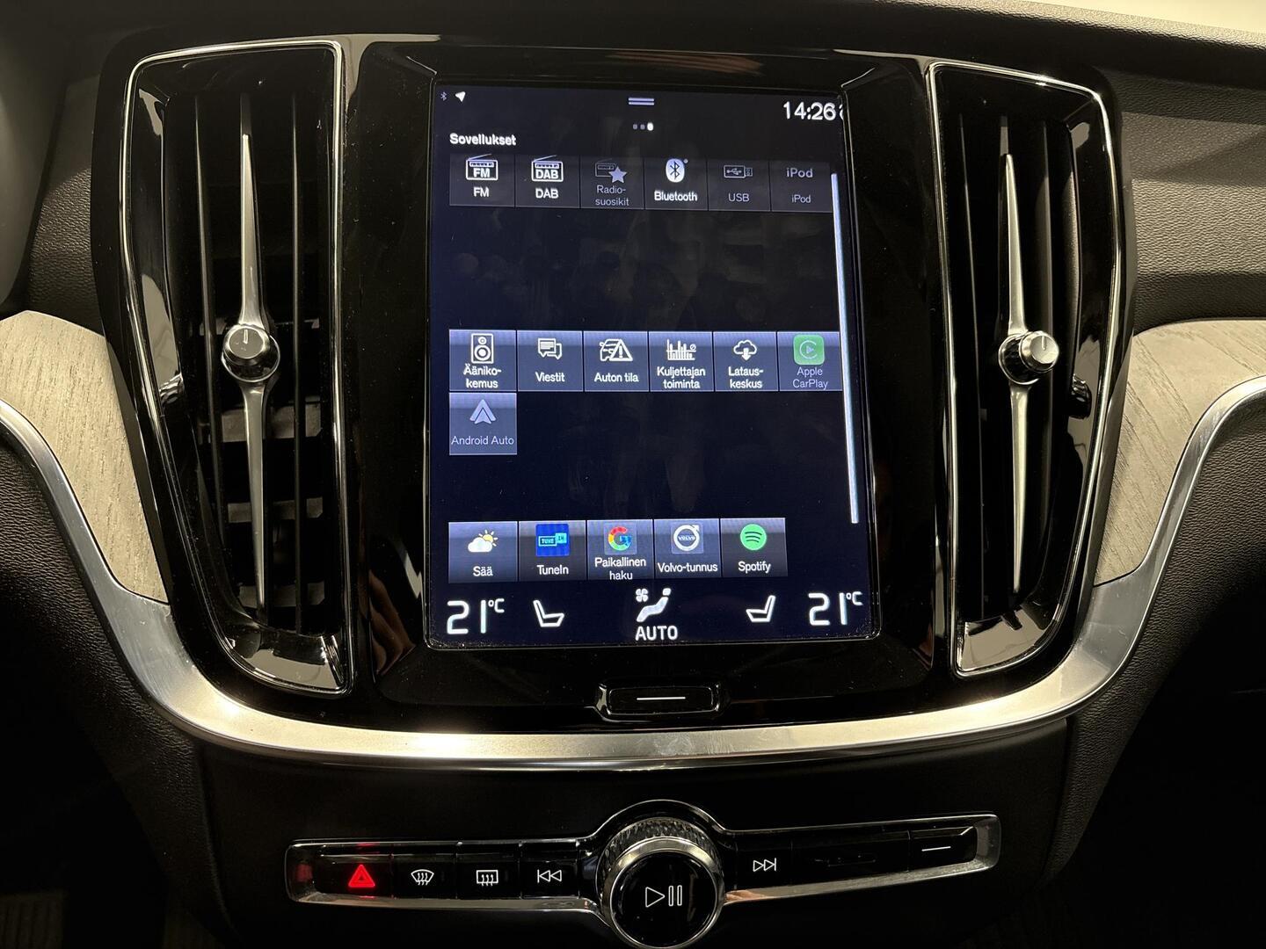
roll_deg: -0.4
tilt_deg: -12.8
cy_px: 474
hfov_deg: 67.3
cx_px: 633
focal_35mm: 26
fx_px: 951
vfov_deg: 53.1
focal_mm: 5.96
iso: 500
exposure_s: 1/47
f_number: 1.6
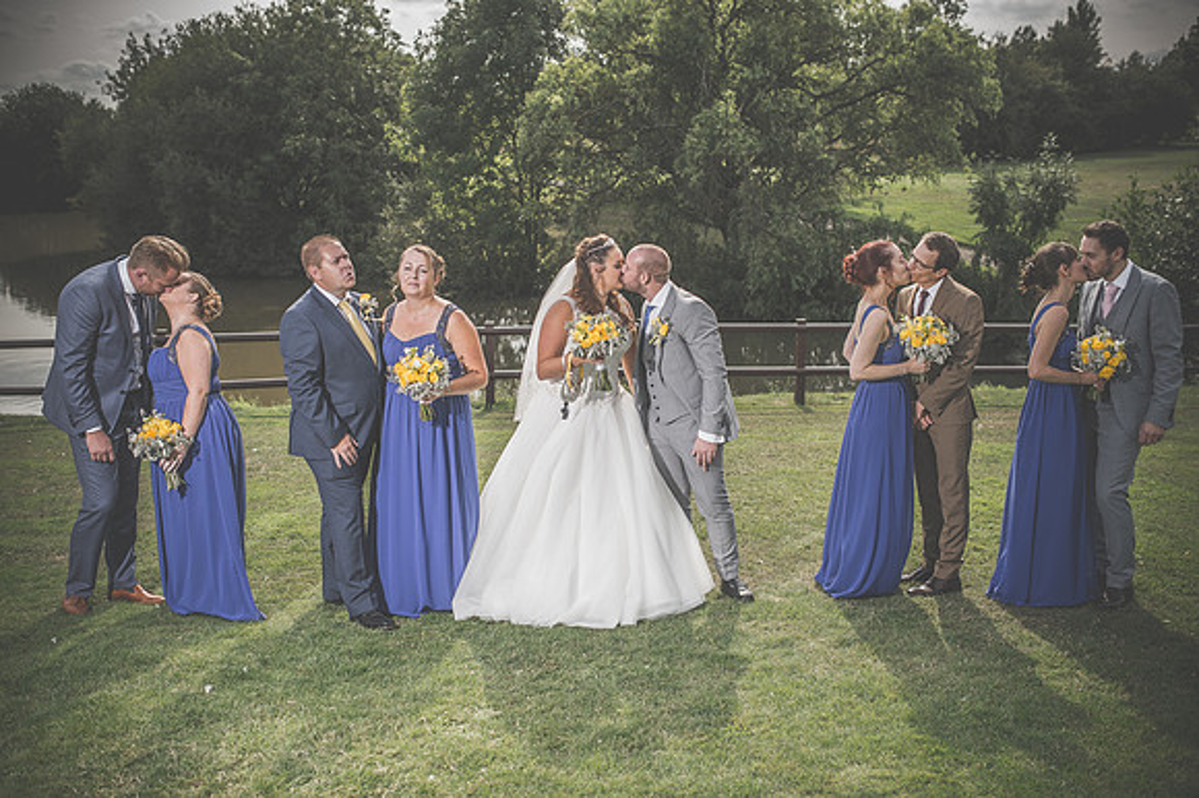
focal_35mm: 35
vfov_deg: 37.8
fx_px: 1165
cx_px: 600
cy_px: 399
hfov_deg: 54.5
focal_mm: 35
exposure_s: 1/1600
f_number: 2.8
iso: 160
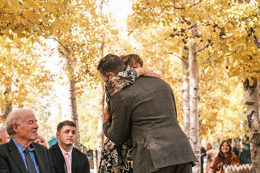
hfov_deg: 27.0
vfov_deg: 18.2
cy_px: 86
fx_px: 542
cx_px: 130
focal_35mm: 75
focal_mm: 50
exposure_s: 1/500
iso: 400
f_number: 4
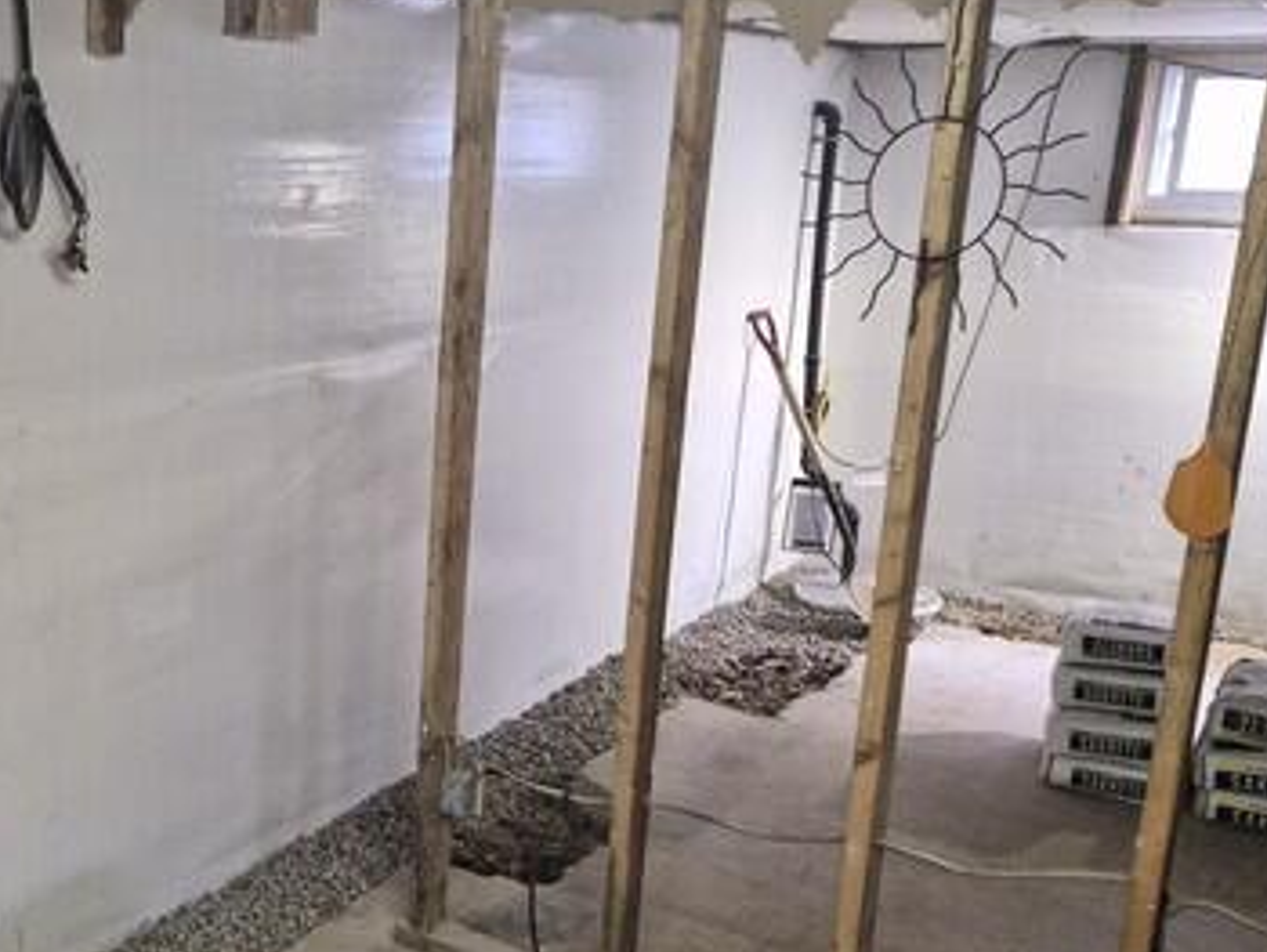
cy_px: 528
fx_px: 1538
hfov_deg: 41.3
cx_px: 134
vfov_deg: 34.4
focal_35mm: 42
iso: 800
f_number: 1.8
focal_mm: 5.4
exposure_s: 1/120
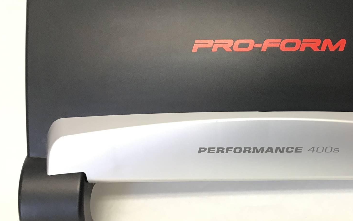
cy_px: 119
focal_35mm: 49
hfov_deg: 40.2
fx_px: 471
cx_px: 254
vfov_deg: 26.3
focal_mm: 3.3
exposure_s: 1/33
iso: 40
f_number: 2.4
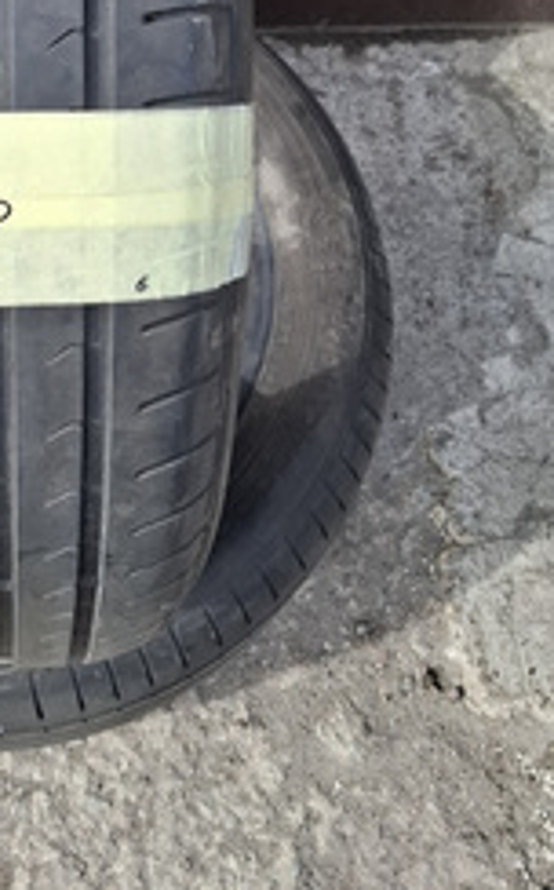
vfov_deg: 38.3
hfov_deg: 24.8
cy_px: 135
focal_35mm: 50
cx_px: 24
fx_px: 1211
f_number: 1.8
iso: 50
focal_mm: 5.54
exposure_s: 1/817
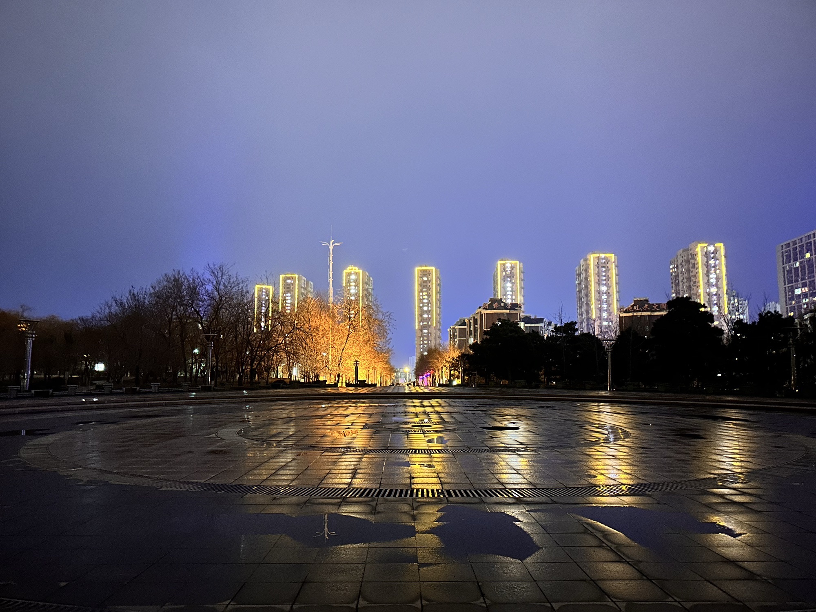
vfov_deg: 56.8
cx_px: 408
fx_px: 566
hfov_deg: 71.6
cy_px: 306
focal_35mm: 24
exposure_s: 1/9
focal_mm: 6.86
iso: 2500
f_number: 1.78
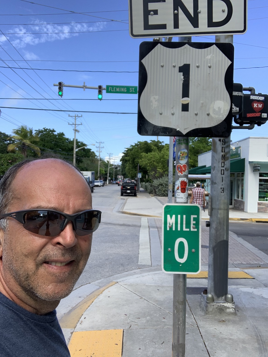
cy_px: 178
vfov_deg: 56.8
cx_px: 134
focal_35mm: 32
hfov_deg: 44.2
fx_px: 330
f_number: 2.2
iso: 16
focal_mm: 2.87
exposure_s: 1/184
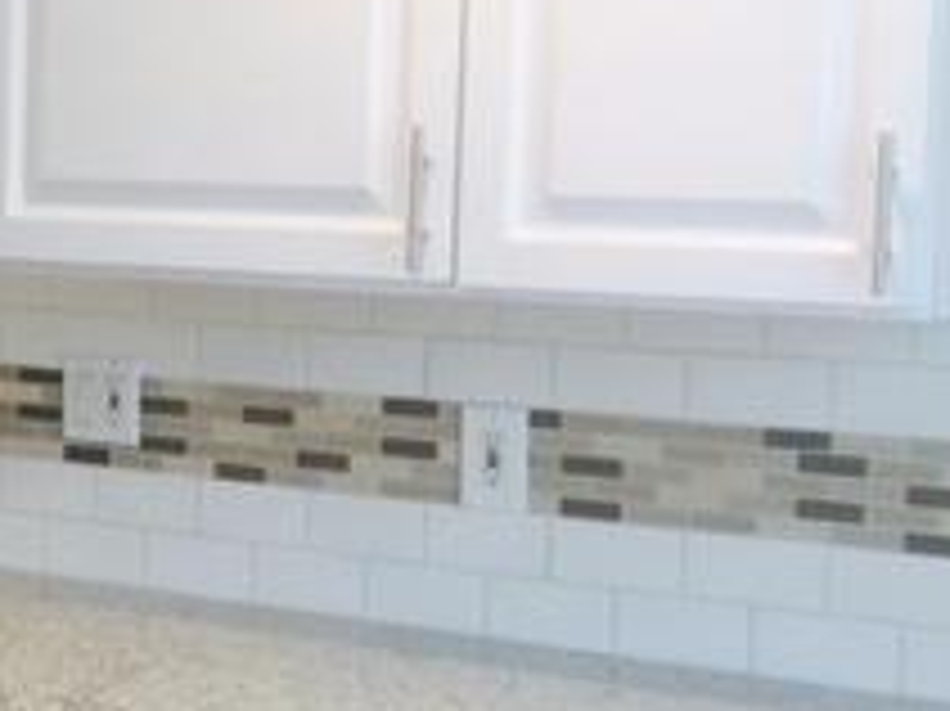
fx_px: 2414
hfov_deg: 20.9
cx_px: -153
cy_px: 360
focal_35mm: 88
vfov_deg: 16.8
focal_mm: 4.15
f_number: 2.2
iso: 50
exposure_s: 1/30
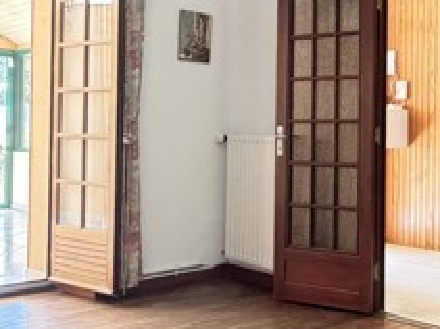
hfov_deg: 34.3
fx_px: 673
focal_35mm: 53
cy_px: 123
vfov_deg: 27.4
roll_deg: -0.2
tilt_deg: +0.9
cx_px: 390
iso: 500
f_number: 2.2
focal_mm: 2.22
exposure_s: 1/50
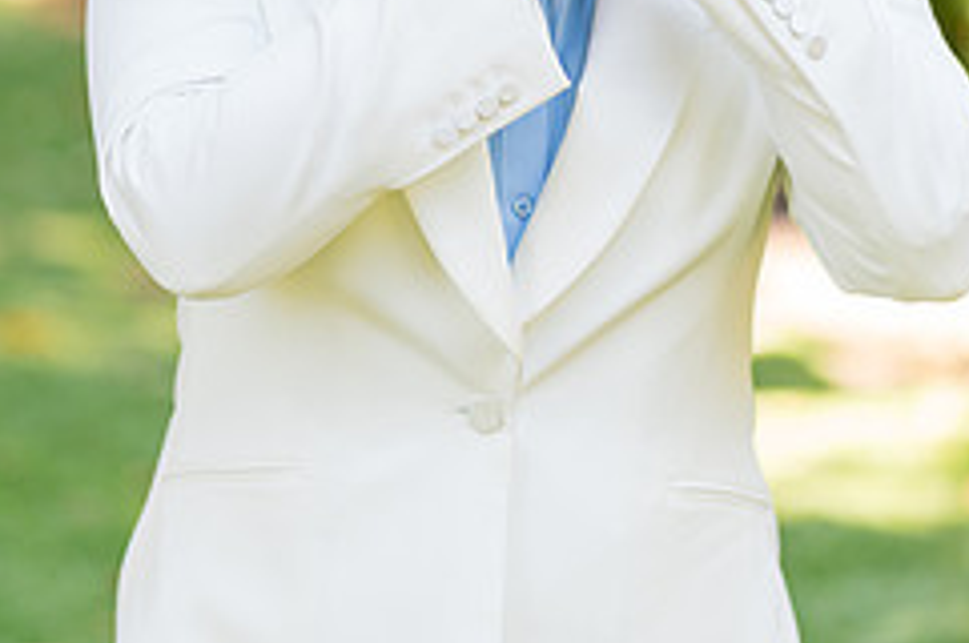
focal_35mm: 159
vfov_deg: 8.6
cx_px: 434
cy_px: 4
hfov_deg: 12.9
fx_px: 4274
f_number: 1.8
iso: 125
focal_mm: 85
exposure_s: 1/200
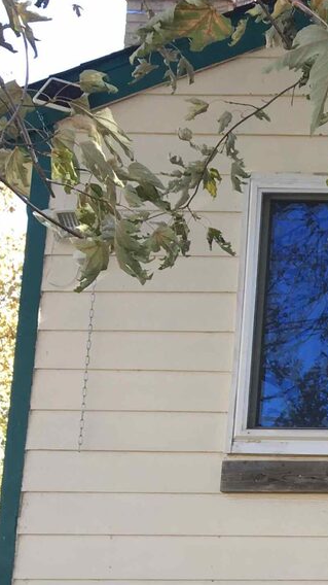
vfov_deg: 23.5
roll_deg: -1.4
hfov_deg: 11.4
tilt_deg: +7.9
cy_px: 483
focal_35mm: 89
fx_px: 1378
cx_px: 771
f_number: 2.2
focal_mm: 4.15
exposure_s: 1/123
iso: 25
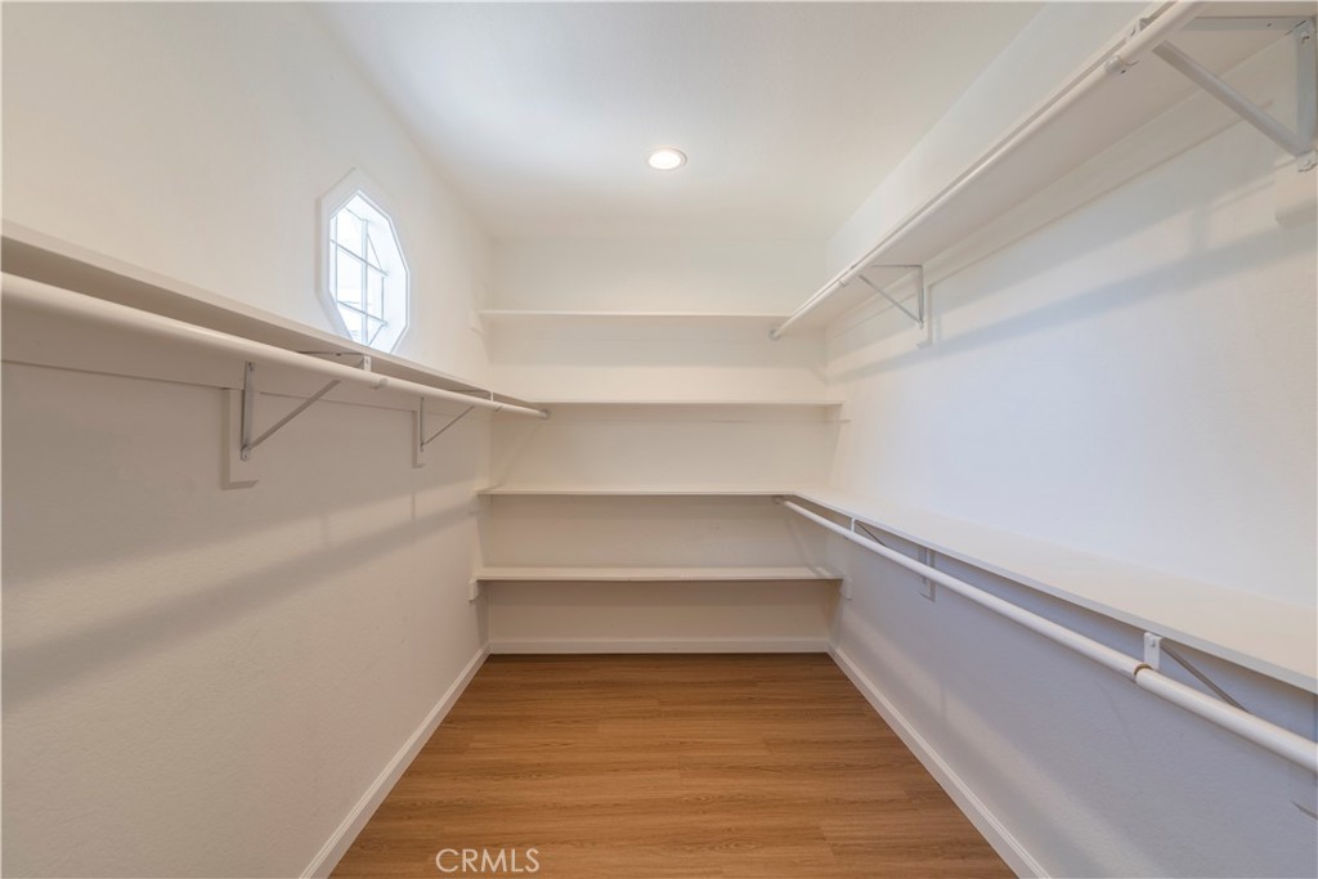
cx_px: 659
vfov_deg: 81.2
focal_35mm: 14
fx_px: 513
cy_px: 440
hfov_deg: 104.2
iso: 100
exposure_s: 1/40
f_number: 7.1
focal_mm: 14
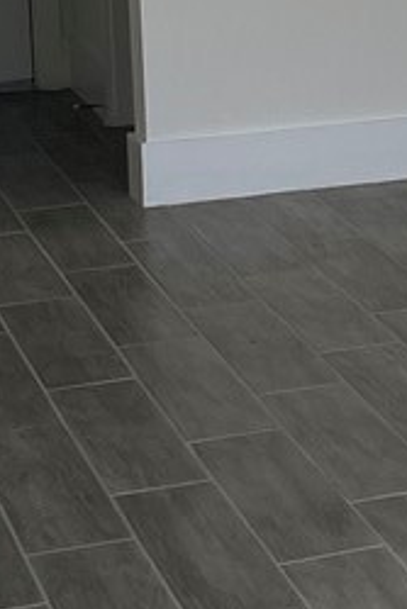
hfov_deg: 7.5
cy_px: -107
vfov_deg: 11.6
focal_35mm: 173
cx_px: 929
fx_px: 2930
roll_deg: +2.5
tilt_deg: -5.1
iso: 50
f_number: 1.6
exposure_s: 1/121
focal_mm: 4.2
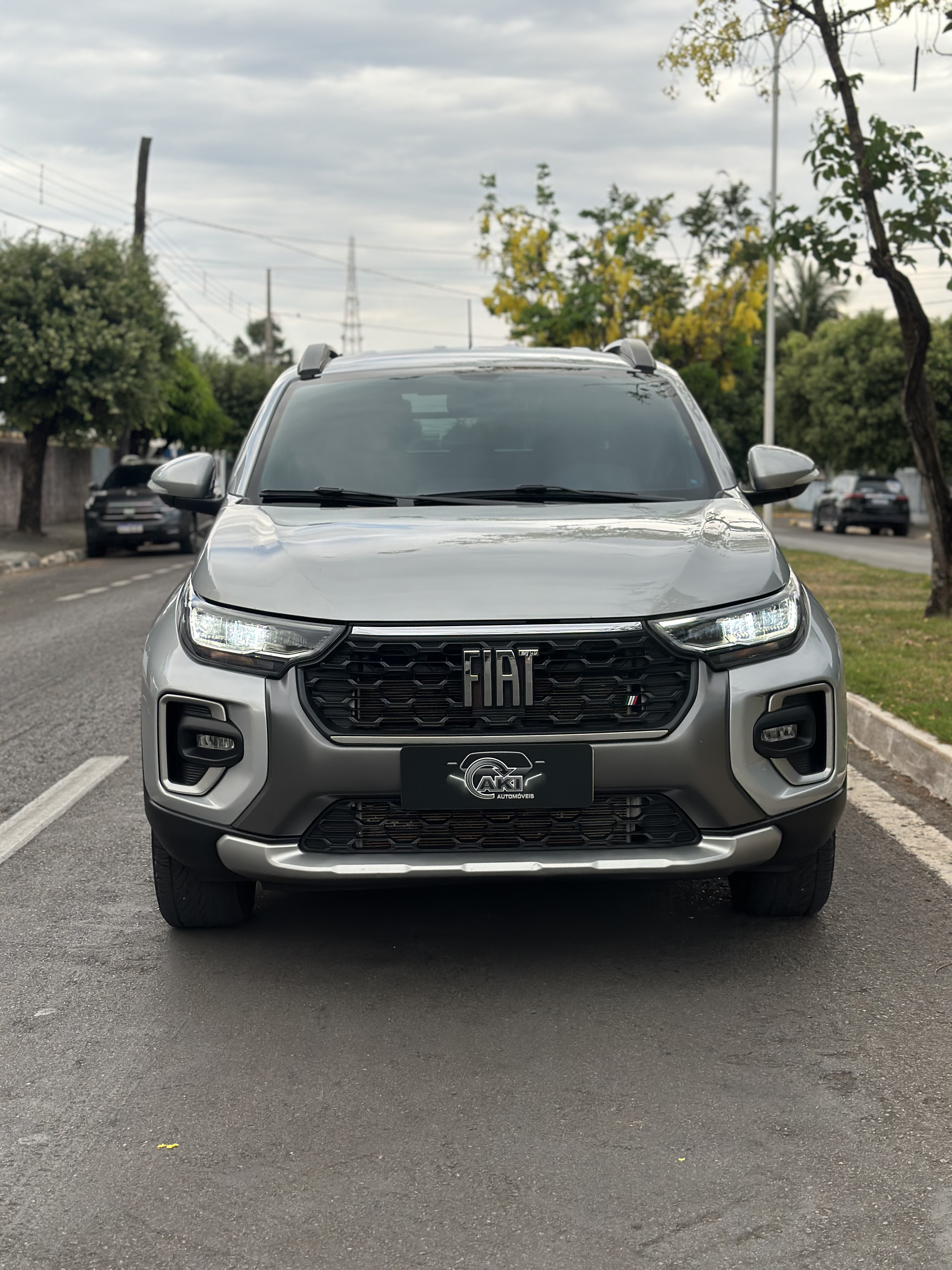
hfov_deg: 30.3
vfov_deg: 39.7
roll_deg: -0.9
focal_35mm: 48
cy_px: 635
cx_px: 476
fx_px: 1760
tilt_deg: -4.7
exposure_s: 1/1517
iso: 80
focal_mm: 6.86
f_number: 1.78
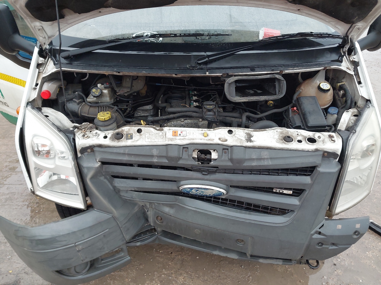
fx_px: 297
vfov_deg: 51.4
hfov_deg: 65.3
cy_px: 142
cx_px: 190
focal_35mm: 27
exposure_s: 1/50
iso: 61
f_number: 1.8
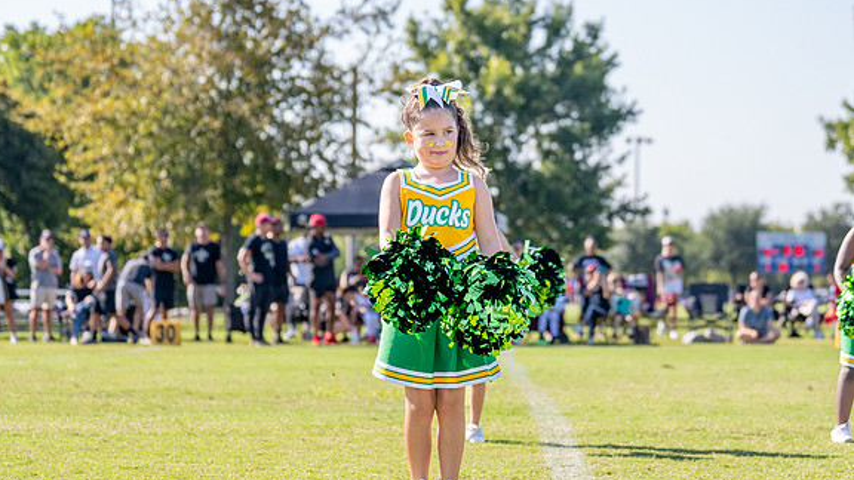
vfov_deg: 10.9
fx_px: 2514
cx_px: 462
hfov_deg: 19.3
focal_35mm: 111
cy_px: 205
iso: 250
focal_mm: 70
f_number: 2.8
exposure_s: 1/2000
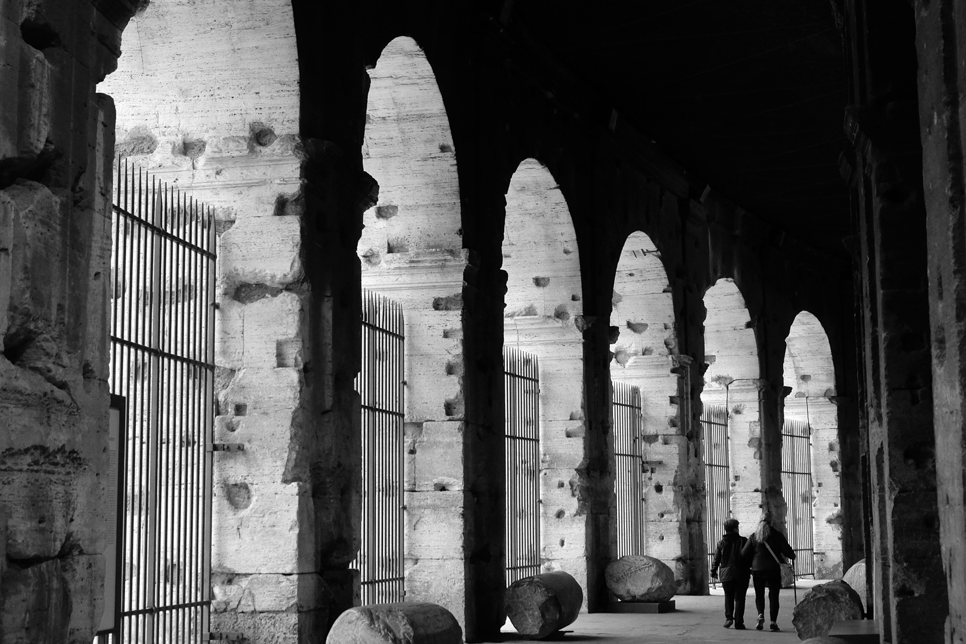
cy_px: 304
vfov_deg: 23.0
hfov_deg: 33.9
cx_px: 437
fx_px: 1583
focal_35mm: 59
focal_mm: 31.5
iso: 1250
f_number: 4
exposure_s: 1/200
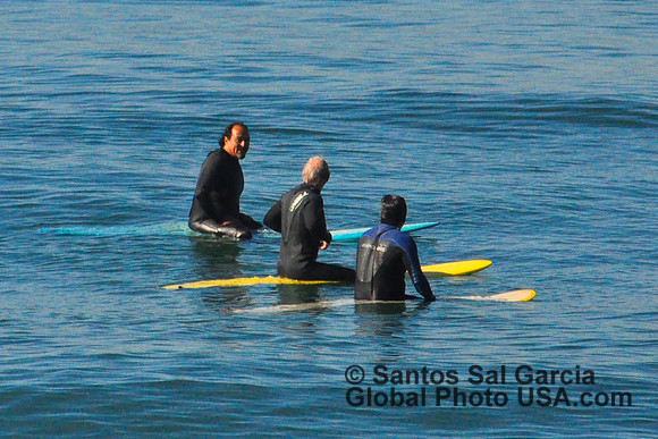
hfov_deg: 4.6
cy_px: 220
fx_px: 8227
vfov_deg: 3.1
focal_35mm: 450
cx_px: 329
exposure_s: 1/4000
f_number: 13
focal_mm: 300
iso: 3200
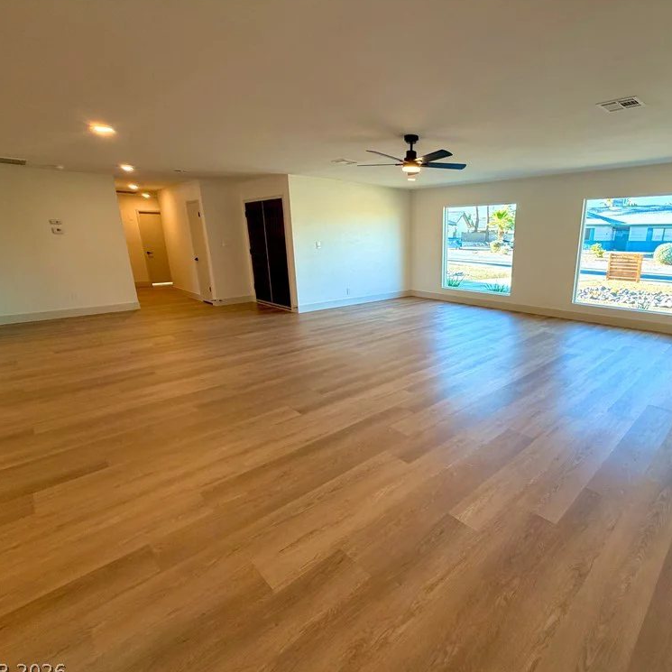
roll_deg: +0.7
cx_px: 429
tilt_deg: -14.9
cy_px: 340
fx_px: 373
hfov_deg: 82.0
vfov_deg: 84.0
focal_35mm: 17
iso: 160
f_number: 2.2
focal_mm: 2.22
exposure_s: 1/120
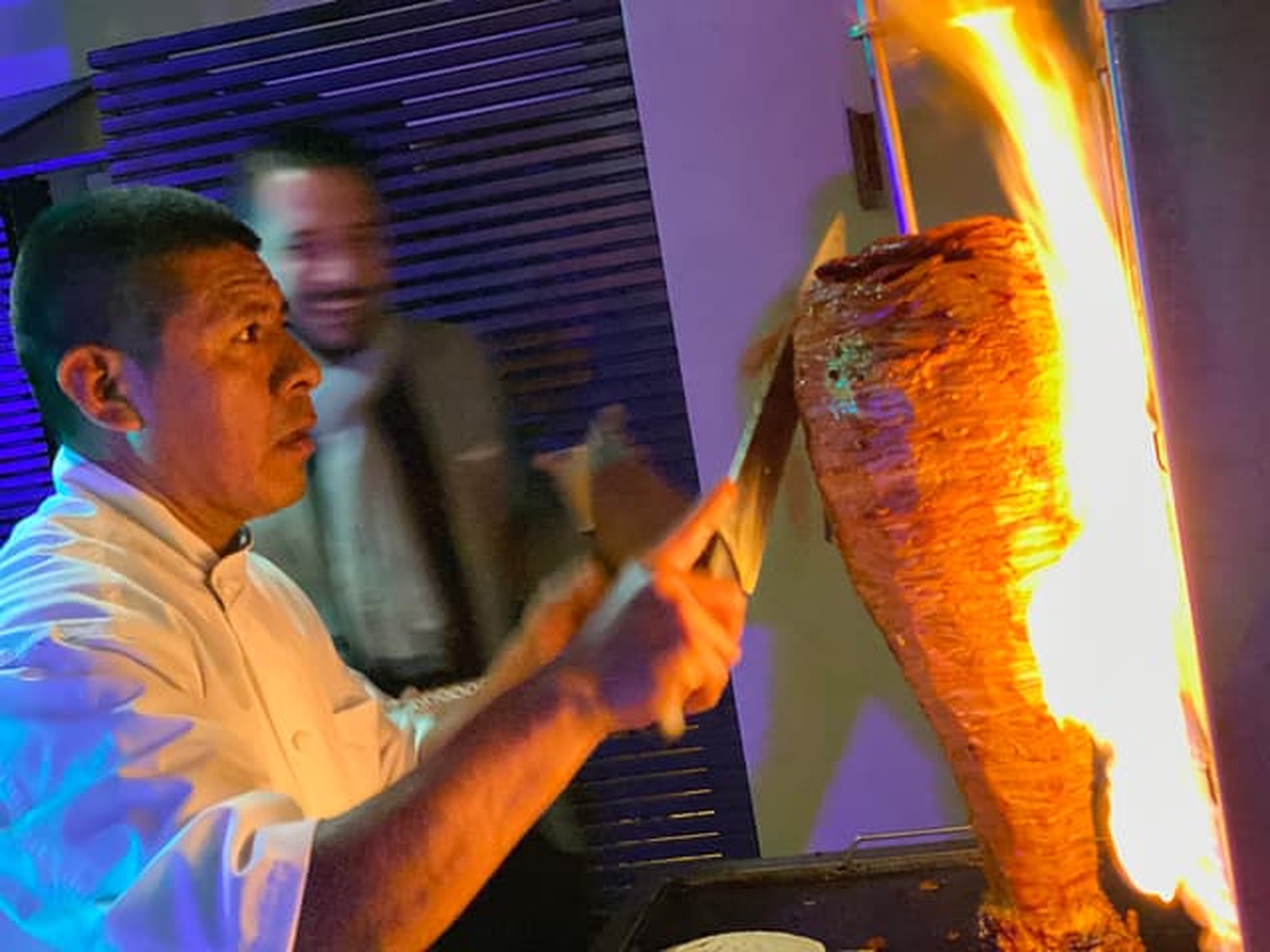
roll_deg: +9.4
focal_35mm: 52
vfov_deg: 28.0
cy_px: 476
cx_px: 635
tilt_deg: -3.8
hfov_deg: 36.8
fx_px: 1908
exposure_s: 1/20
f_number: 2
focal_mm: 6
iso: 500
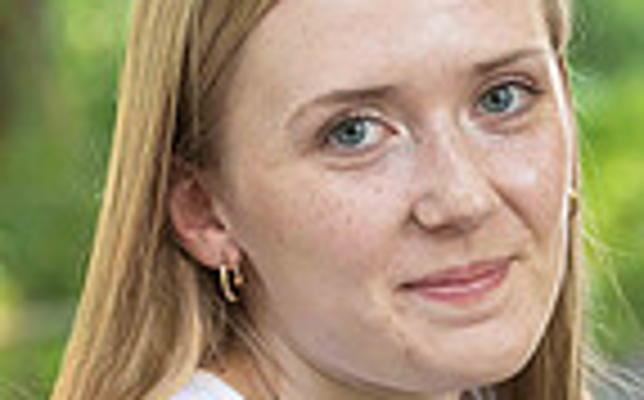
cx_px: 527
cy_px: 521
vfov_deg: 5.2
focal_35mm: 251
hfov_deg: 8.4
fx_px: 4400
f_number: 3.5
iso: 640
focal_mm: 78
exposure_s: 1/200
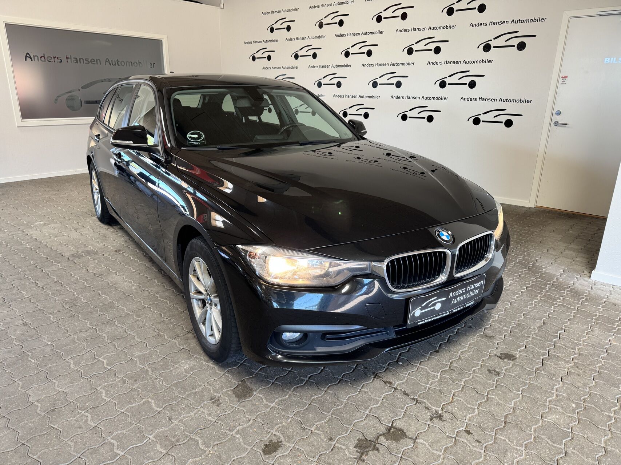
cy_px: 232
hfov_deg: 71.6
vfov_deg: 56.8
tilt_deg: -18.0
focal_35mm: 24
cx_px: 310
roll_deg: -0.3
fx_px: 431
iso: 100
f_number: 1.78
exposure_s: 1/121
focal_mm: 6.76
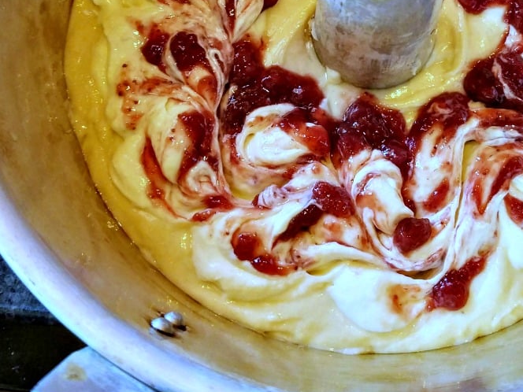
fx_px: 710
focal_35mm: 47
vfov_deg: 29.9
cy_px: 62
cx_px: 359
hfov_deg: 39.8
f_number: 1.7
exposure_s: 1/60
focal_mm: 4.2
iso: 160
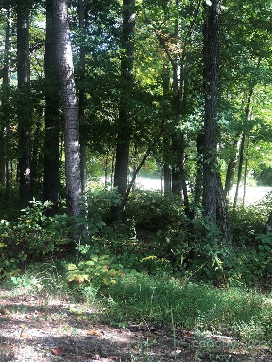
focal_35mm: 57
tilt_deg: -2.4
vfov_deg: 33.8
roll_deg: +0.0
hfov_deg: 25.7
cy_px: 181
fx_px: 597
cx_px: 136
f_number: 2.8
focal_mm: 6.6
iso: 25
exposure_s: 1/30
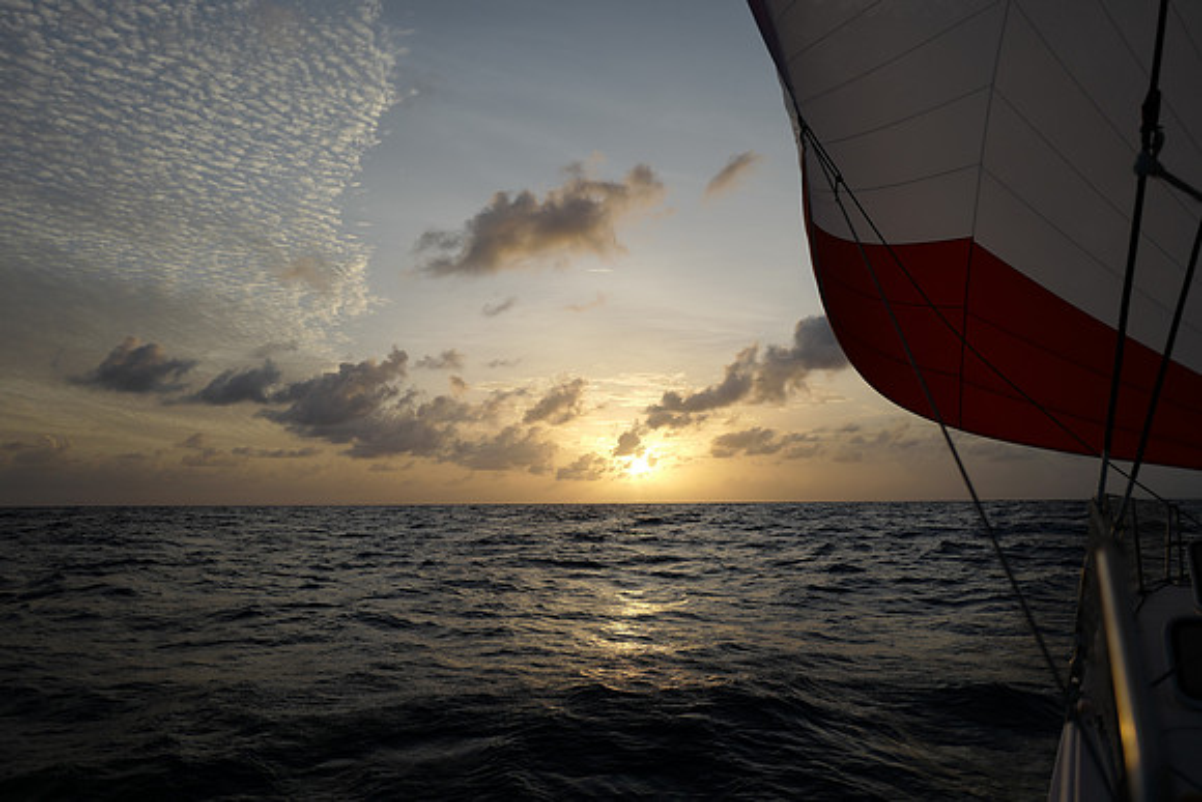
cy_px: 401
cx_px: 601
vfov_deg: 46.4
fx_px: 935
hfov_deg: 65.5
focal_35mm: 28
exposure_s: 1/5000
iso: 100
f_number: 1.8
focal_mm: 28
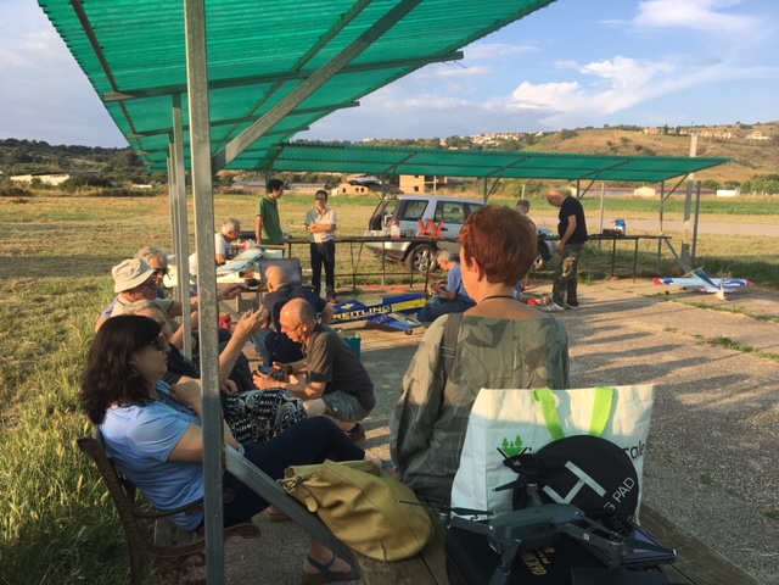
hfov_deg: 61.7
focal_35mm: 29
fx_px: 653
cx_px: 390
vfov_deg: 48.2
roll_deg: -0.7
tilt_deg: -8.7
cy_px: 292
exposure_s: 1/635
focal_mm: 4.15
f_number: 2.2
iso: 25
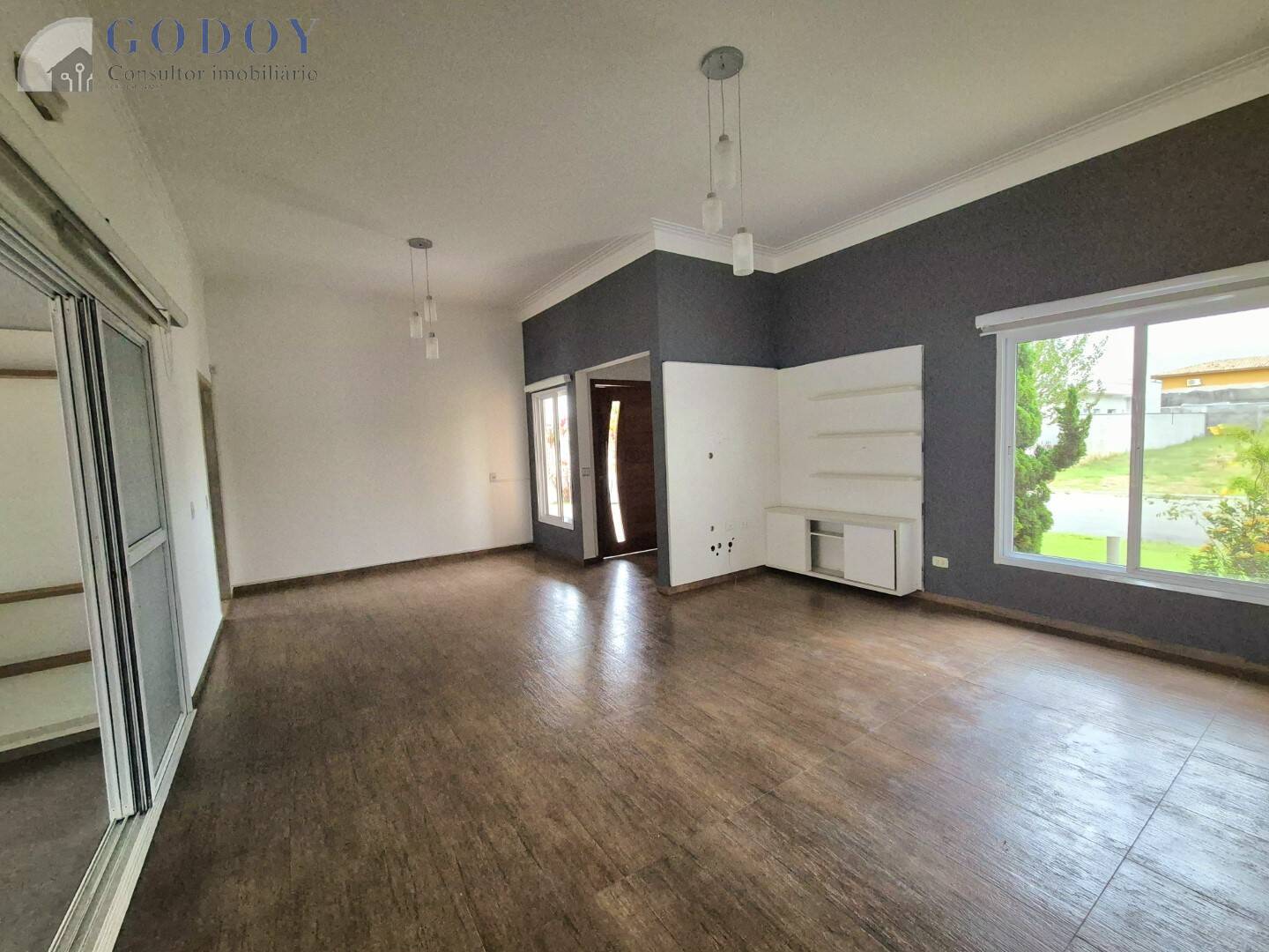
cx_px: 634
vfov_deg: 89.9
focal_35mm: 13
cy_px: 476
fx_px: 477
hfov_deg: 106.2
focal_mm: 2.2
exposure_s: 1/60.2
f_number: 2.2
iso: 1600
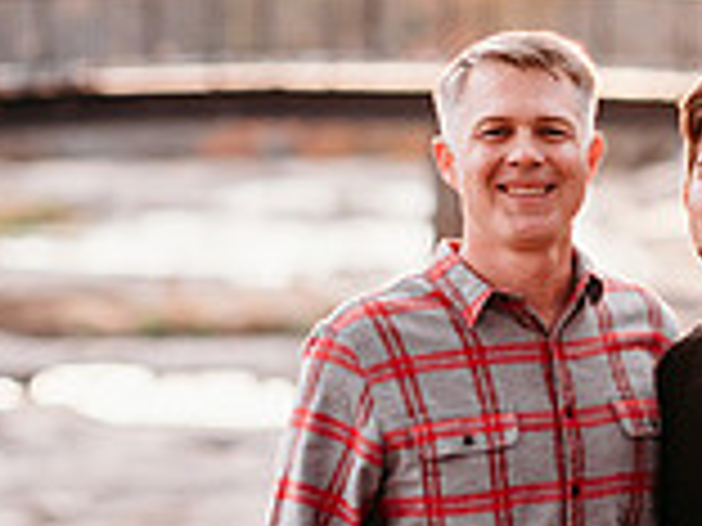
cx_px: 644
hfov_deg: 8.4
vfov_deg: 6.3
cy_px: 454
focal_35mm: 235
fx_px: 4766
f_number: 2.2
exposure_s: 1/400
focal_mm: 85
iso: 320
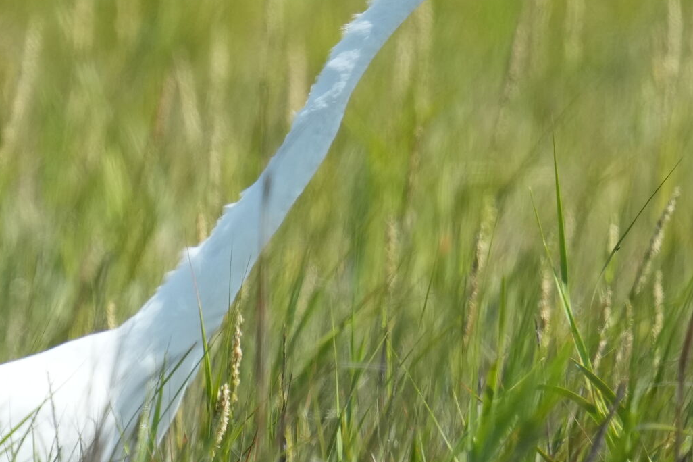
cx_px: 56
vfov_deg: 0.5
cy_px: 201
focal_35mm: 2527
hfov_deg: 0.8
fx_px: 48641
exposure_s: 1/2000
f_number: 5.6
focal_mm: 600
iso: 640
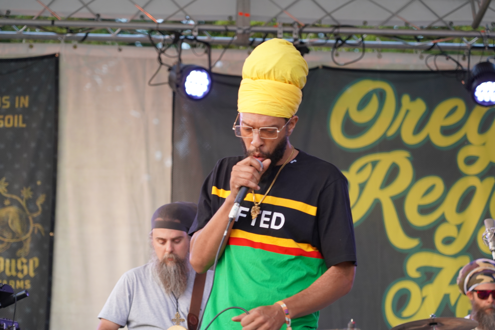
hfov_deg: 19.5
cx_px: 248
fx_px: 1444
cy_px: 165
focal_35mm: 105
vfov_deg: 13.0
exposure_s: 1/160
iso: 1000
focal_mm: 105
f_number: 4
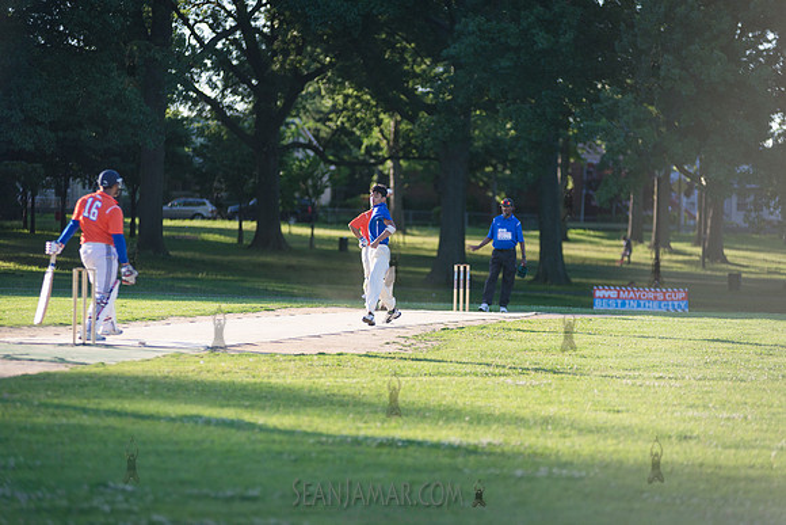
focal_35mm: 170
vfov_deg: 8.1
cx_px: 393
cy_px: 262
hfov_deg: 12.1
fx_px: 3712
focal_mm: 170
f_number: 2.8
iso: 400
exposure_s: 1/2500
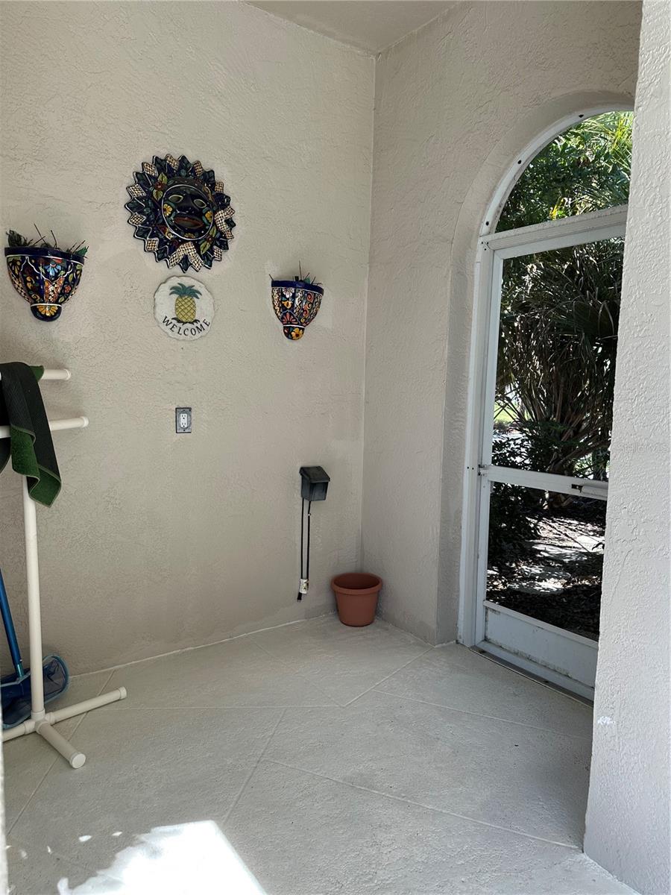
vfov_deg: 71.6
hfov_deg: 56.8
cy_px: 448
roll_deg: -2.4
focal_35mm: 24
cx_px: 336
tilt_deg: -5.1
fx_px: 620
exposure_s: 1/409
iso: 80
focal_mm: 6.86
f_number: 1.78
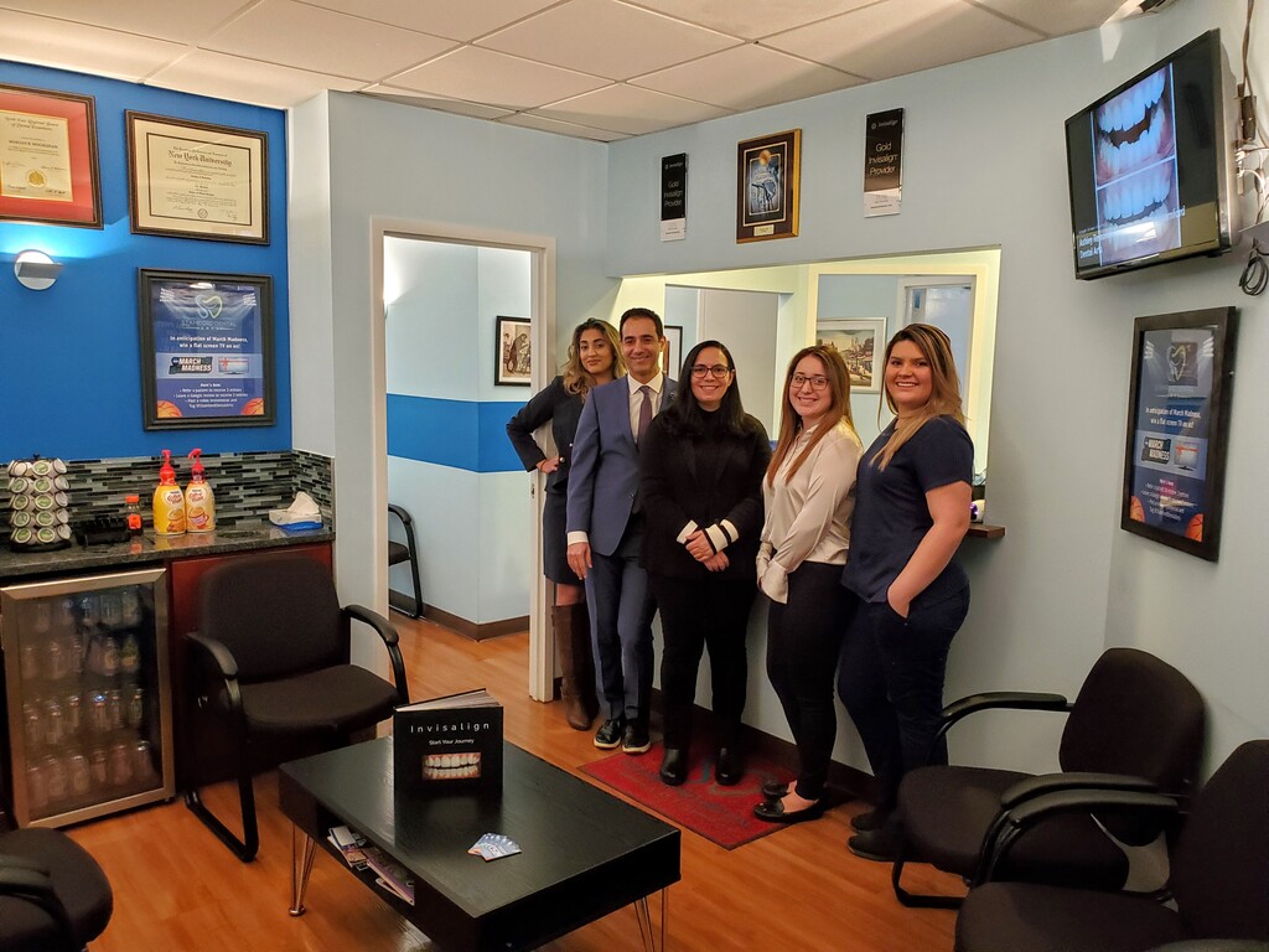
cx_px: 634
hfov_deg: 67.3
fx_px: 953
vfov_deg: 53.1
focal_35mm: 26
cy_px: 476
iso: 400
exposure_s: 1/39
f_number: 2.4
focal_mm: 4.3
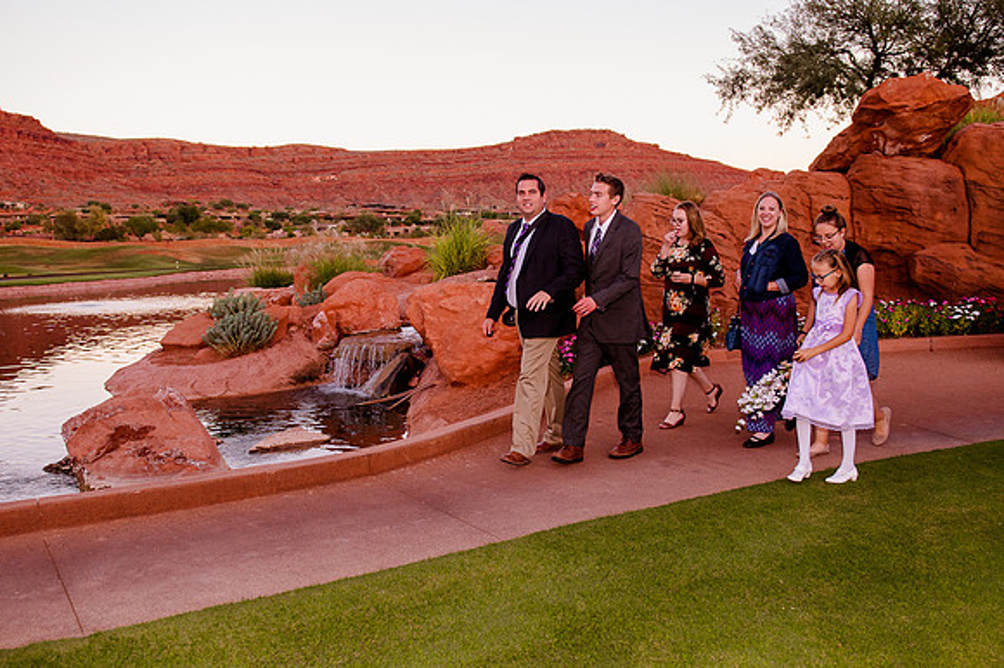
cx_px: 529
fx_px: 996
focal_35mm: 36
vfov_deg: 37.1
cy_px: 320
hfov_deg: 53.5
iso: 640
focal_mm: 26
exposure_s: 1/320
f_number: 3.2
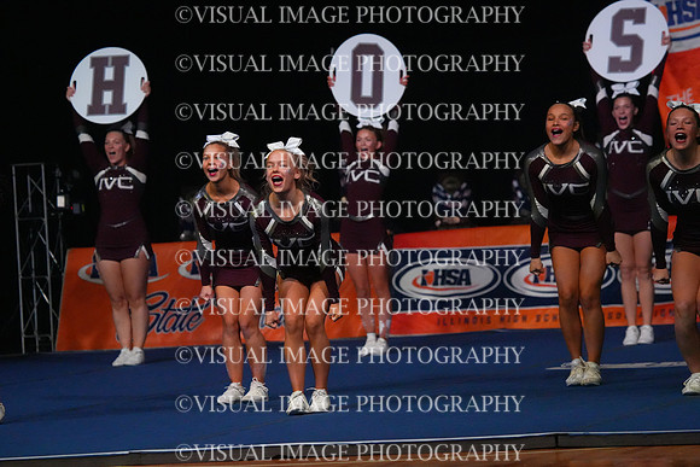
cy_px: 234
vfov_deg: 6.5
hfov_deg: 9.8
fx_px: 4084
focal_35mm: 210
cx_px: 350
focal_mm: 210
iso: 16000
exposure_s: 1/1250
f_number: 5.6
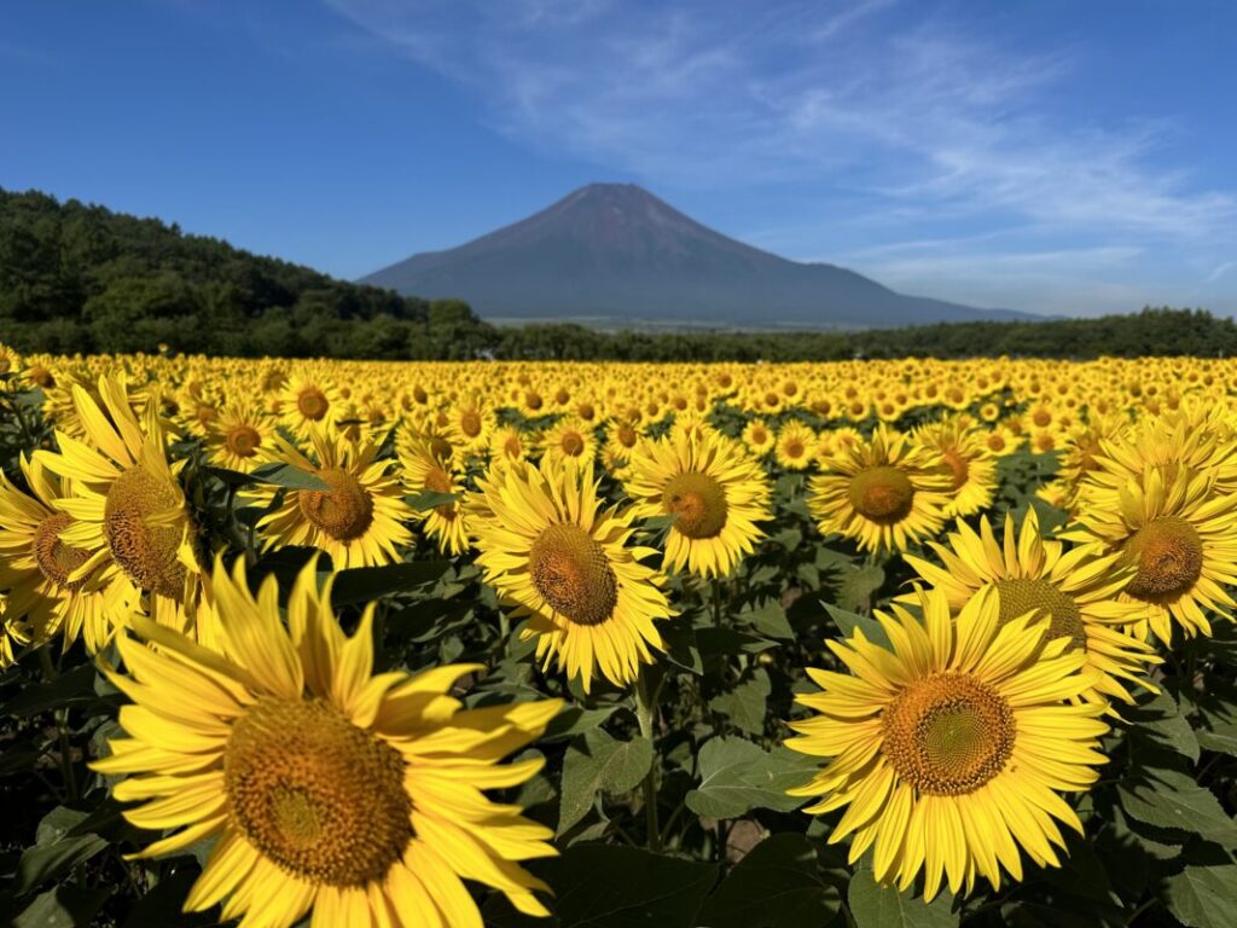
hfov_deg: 71.6
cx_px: 618
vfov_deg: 56.8
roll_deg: -0.2
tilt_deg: -7.3
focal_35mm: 24
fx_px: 858
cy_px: 464
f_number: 1.78
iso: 80
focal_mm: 6.86
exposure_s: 1/7576
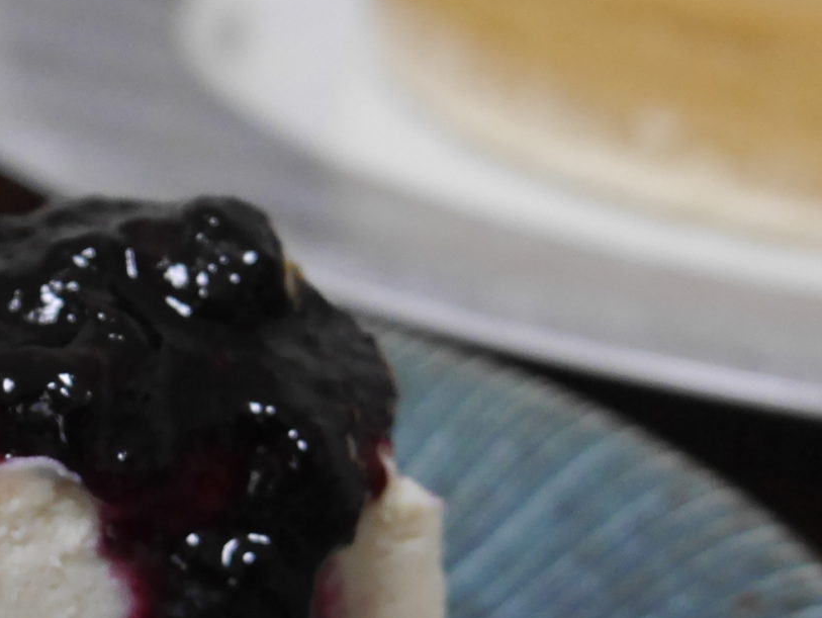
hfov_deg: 17.9
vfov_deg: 13.8
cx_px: -3
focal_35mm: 107
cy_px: 115
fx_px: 2543
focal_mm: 17
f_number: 4
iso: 1600
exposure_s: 1/60
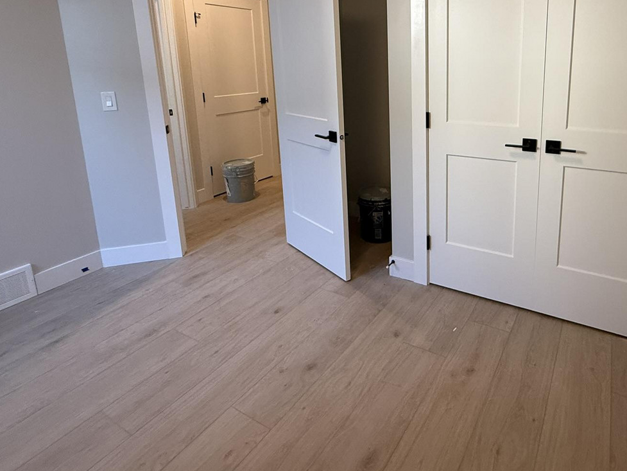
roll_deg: +0.6
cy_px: 136
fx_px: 399
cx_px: 399
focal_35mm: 22
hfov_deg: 74.8
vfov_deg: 58.8
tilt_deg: -9.3
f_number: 2.2
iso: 320
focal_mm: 2.22
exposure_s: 1/120
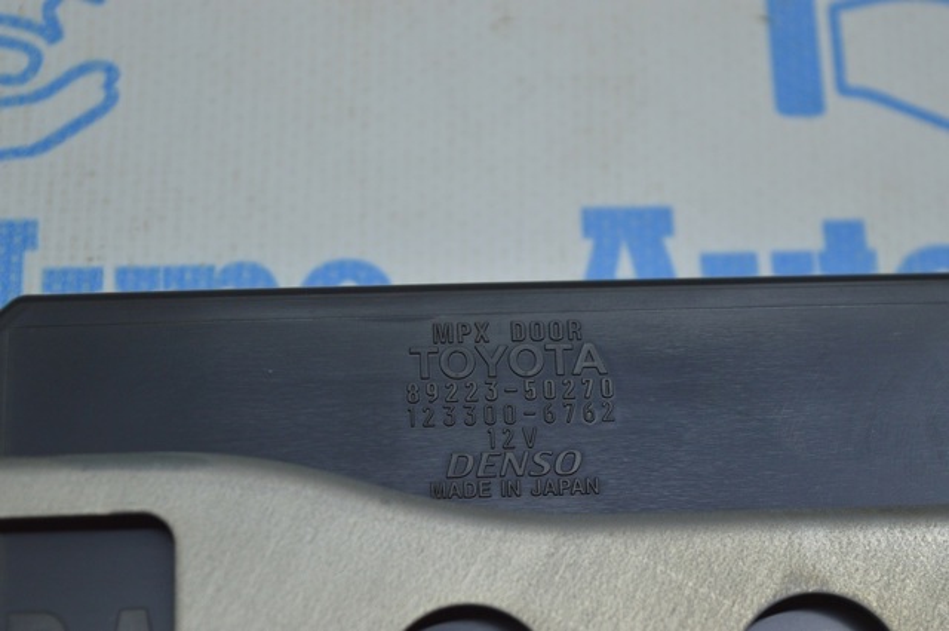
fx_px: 2172
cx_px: 474
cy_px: 316
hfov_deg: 24.6
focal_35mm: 82
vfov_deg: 16.5
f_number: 5.6
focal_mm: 55
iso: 400
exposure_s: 1/80
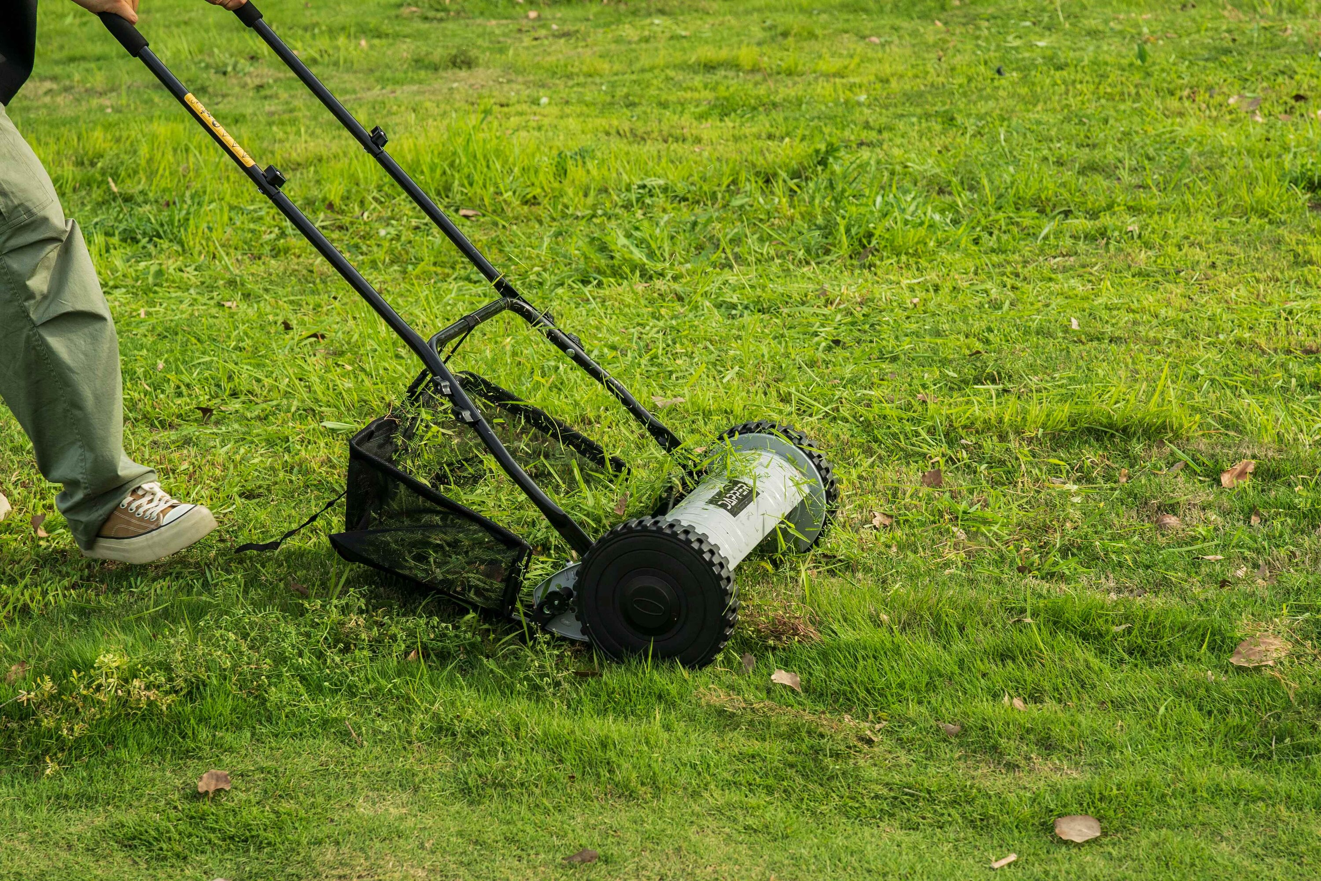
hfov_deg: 27.0
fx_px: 2752
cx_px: 660
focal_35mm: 75
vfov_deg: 18.2
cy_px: 440
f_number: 5
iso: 640
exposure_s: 1/800
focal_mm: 50
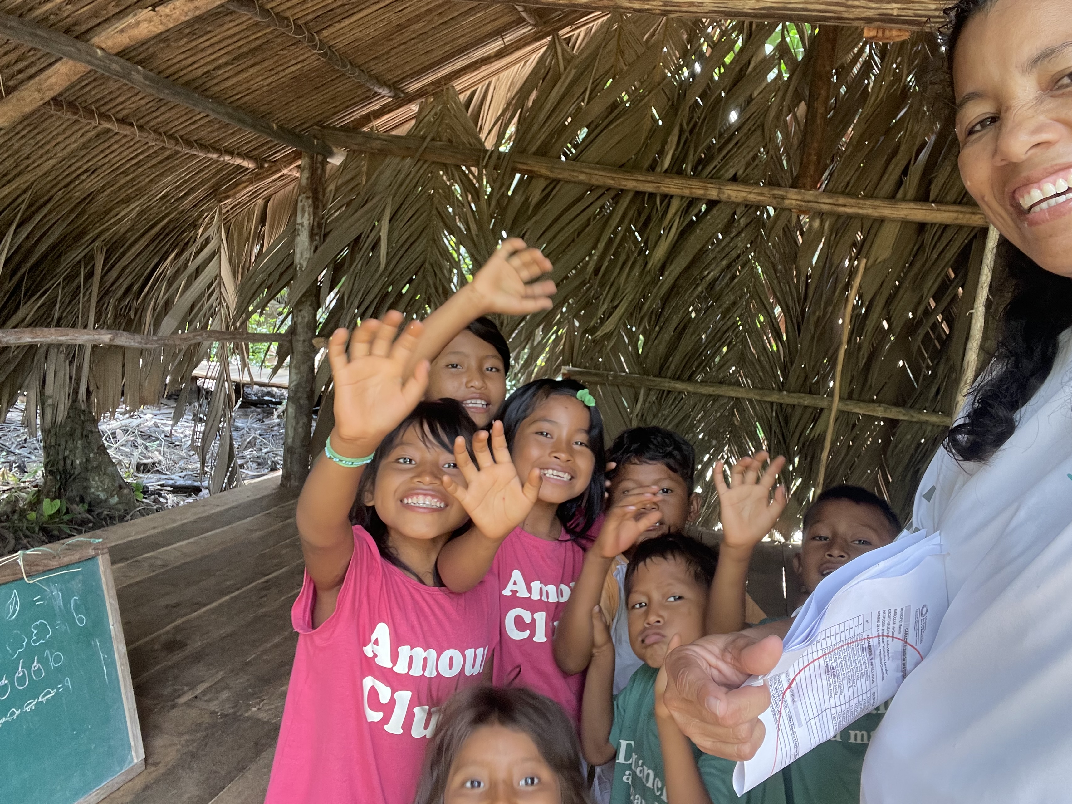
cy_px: 352
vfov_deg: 51.2
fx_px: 836
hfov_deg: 65.2
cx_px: 582
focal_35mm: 27
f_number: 2.2
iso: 100
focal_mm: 2.71
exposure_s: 1/76
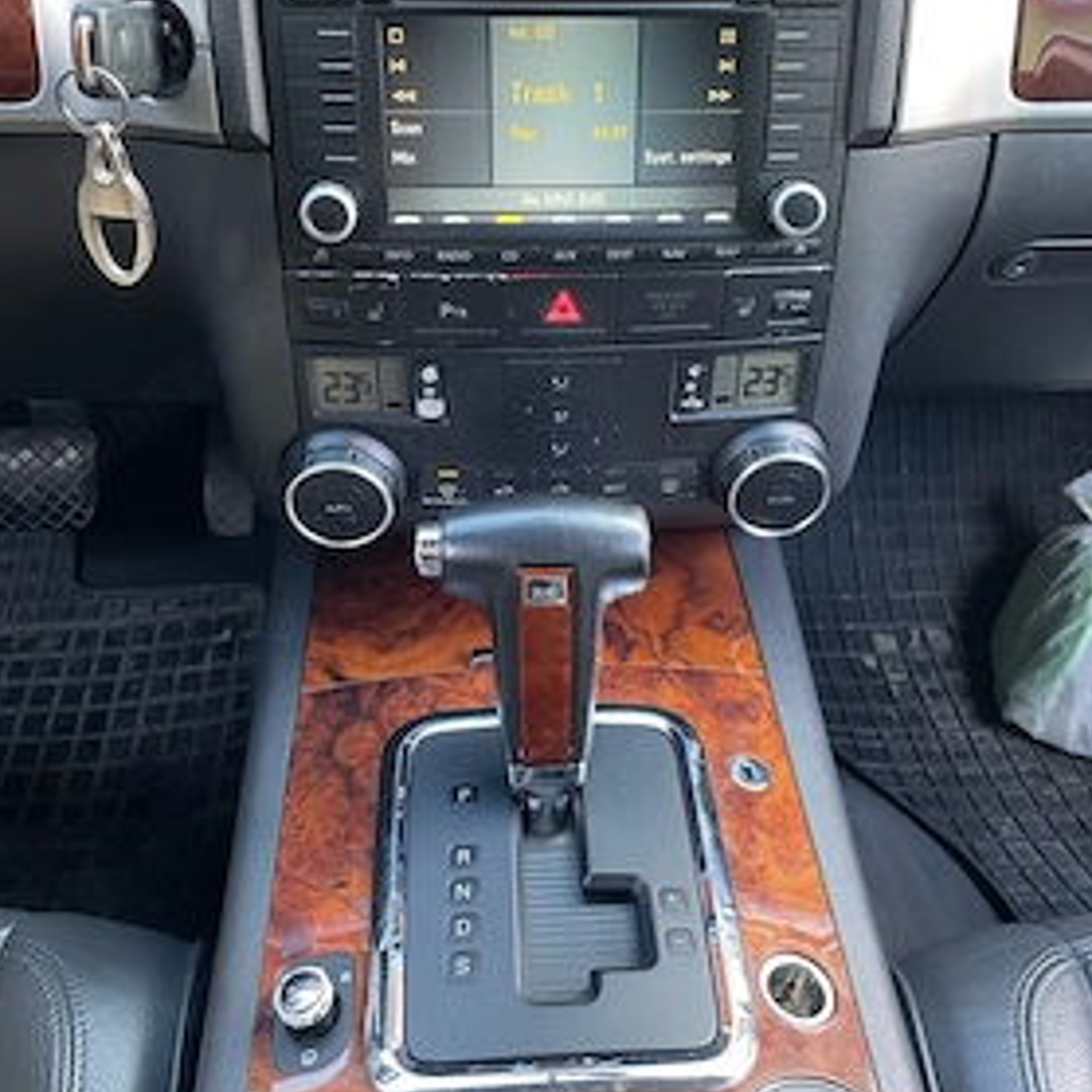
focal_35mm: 33
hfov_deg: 49.7
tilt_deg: -35.2
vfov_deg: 49.5
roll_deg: -0.3
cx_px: 556
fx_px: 1178
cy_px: 442
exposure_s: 1/60
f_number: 1.6
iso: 250
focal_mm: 4.2
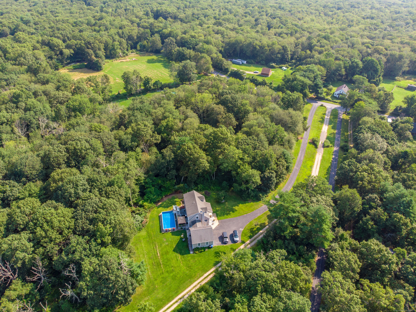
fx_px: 288
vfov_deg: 56.8
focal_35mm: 24
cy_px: 156
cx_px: 208
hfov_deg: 71.6
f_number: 2.8
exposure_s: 1/270
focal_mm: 4.5
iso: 100
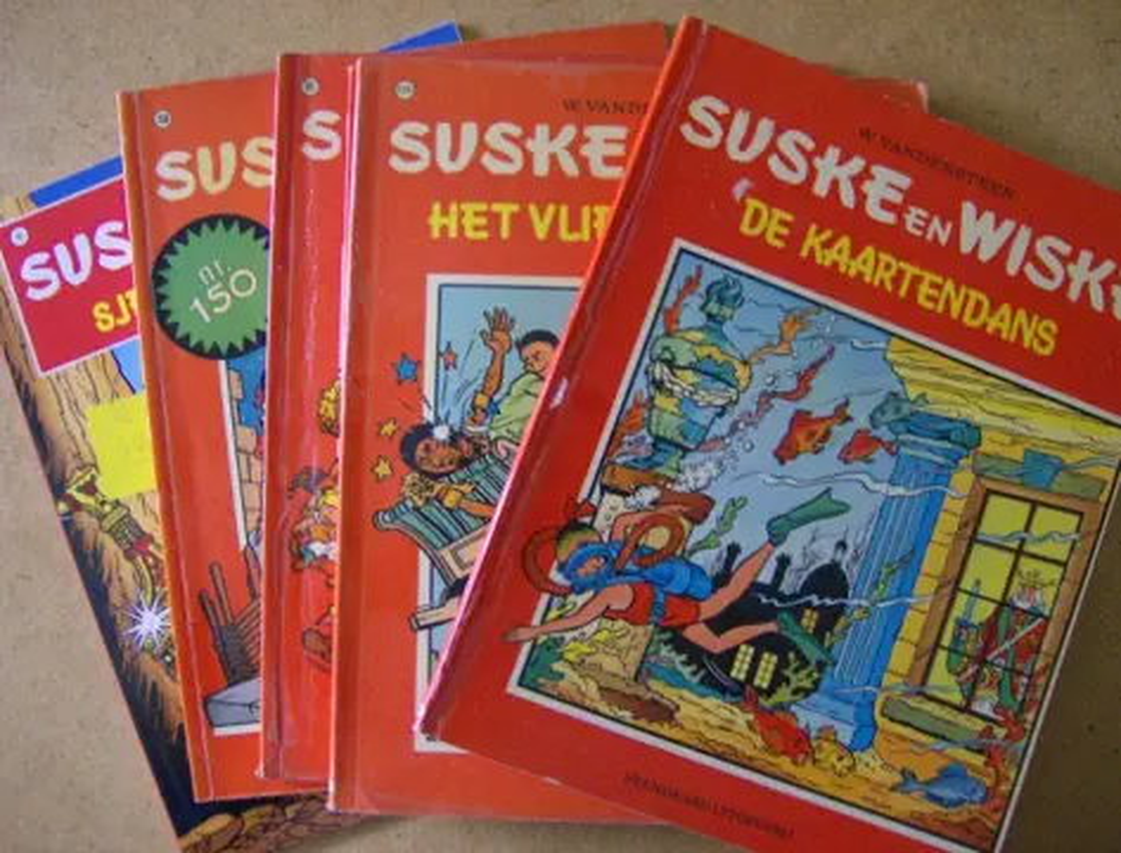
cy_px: 426
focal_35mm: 36
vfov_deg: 40.0
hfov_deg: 51.1
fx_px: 1172
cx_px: 560
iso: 200
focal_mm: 6
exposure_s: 1/29.4
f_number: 2.8
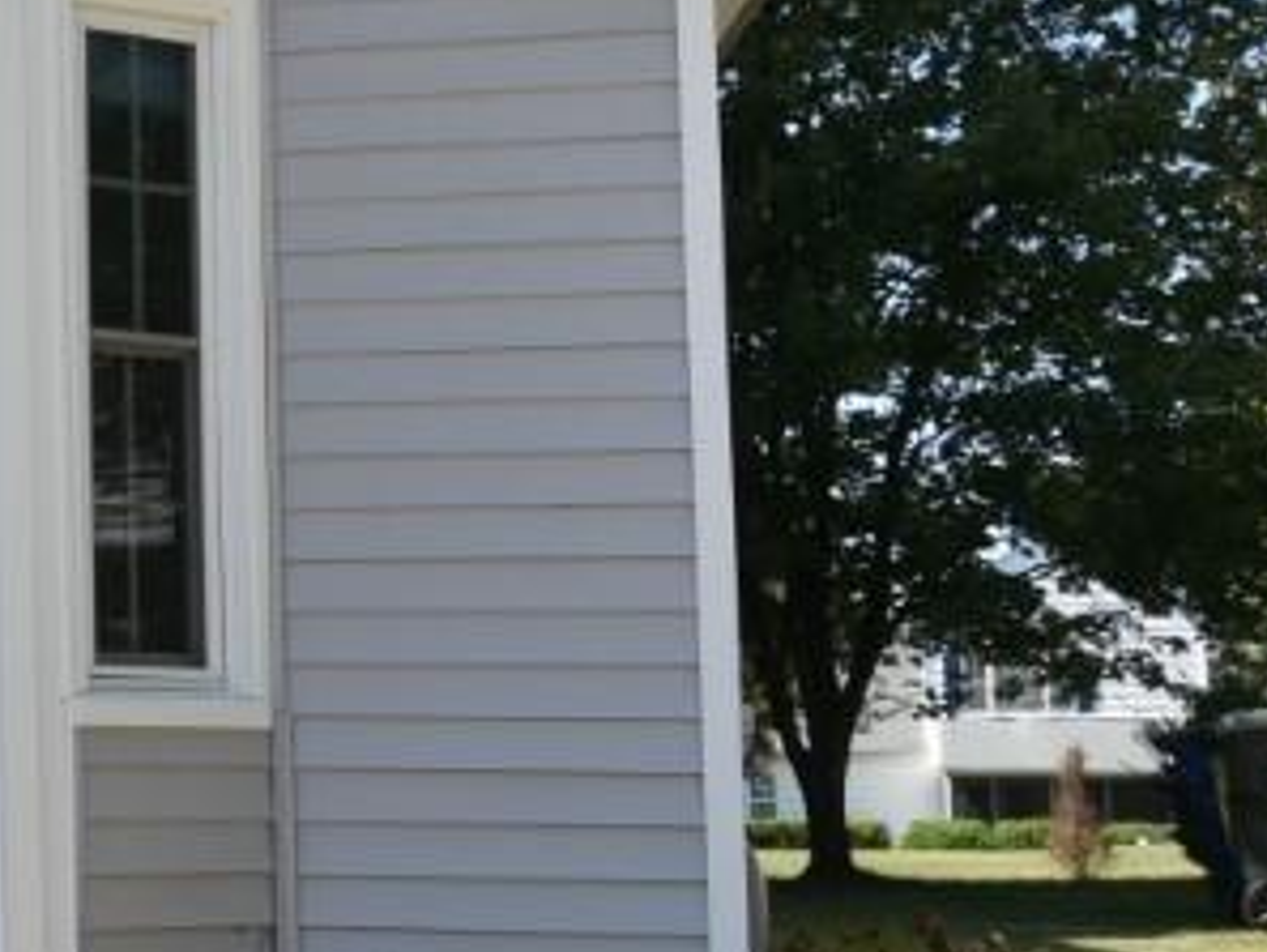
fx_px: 3071
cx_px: -862
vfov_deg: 17.6
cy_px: 435
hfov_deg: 19.1
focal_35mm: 84
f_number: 8
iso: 140
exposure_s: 1/250
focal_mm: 15
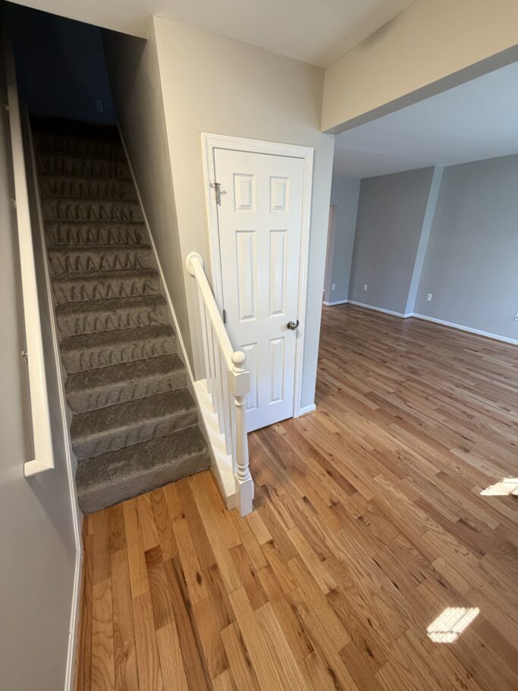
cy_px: 346
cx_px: 259
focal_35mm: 14
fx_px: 279
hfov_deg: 85.7
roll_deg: -0.2
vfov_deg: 102.1
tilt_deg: -20.4
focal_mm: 2.22
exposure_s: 1/60
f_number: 2.2
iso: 250
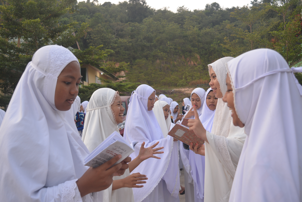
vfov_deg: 33.8
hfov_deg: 49.0
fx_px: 332
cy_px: 96
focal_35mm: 40
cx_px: 154
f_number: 5
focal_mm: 25
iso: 400
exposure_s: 1/100
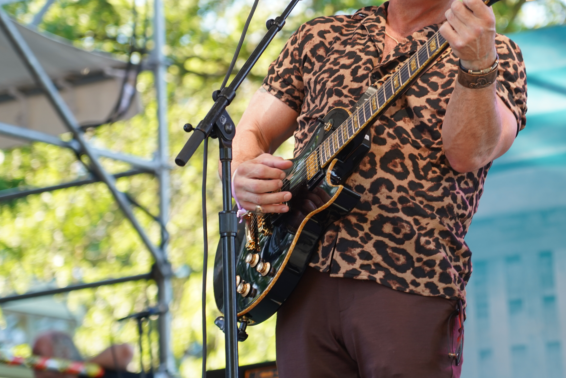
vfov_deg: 8.3
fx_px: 2610
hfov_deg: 12.4
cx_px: 394
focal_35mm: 166
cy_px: 105
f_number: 4
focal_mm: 105
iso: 250
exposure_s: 1/125
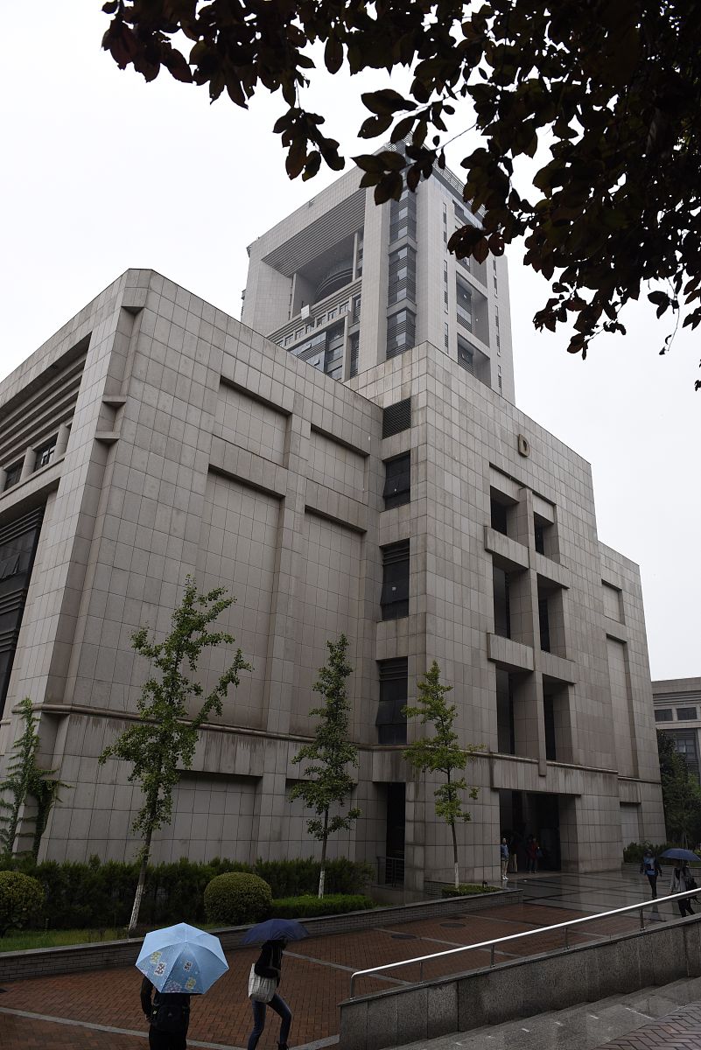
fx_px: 700
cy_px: 525
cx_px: 350
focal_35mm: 24
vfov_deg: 73.7
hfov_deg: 53.2
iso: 500
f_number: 5.6
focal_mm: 24
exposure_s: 1/1000
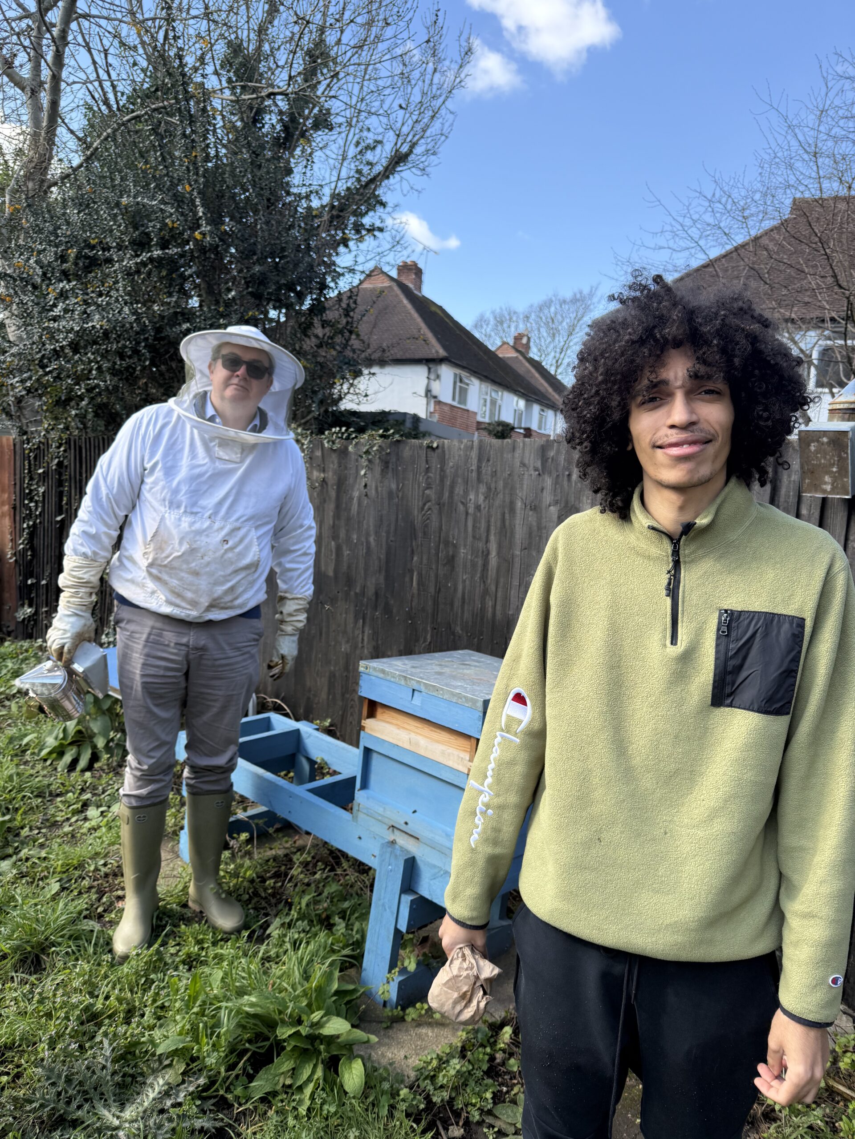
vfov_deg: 71.6
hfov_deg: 56.8
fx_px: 790
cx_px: 428
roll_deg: -4.2
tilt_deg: -4.6
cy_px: 570
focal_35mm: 24
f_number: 1.78
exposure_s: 1/858
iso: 100
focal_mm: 6.76
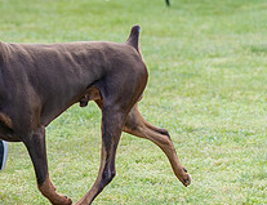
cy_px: -14
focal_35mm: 415
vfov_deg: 3.6
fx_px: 3229
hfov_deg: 4.7
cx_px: -10
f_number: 3.2
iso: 100
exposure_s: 1/500
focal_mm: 110
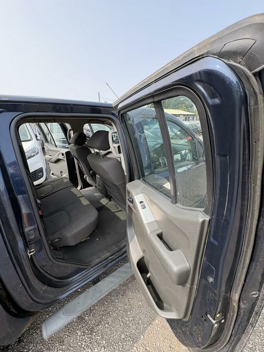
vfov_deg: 102.1
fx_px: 142
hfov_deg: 85.7
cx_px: 132
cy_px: 176
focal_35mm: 14
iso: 64
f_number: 2.2
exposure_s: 1/390
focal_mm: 2.22
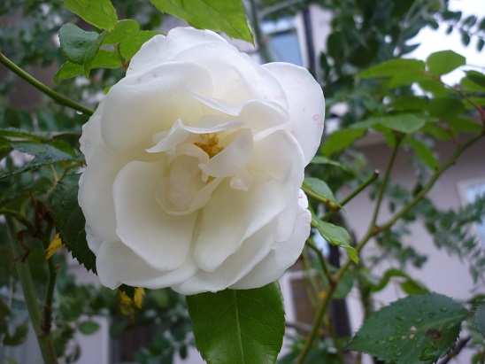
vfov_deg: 42.9
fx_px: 462
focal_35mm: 33
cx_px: 242
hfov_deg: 55.4
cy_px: 182
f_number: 2.8
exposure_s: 1/30
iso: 80
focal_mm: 5.5
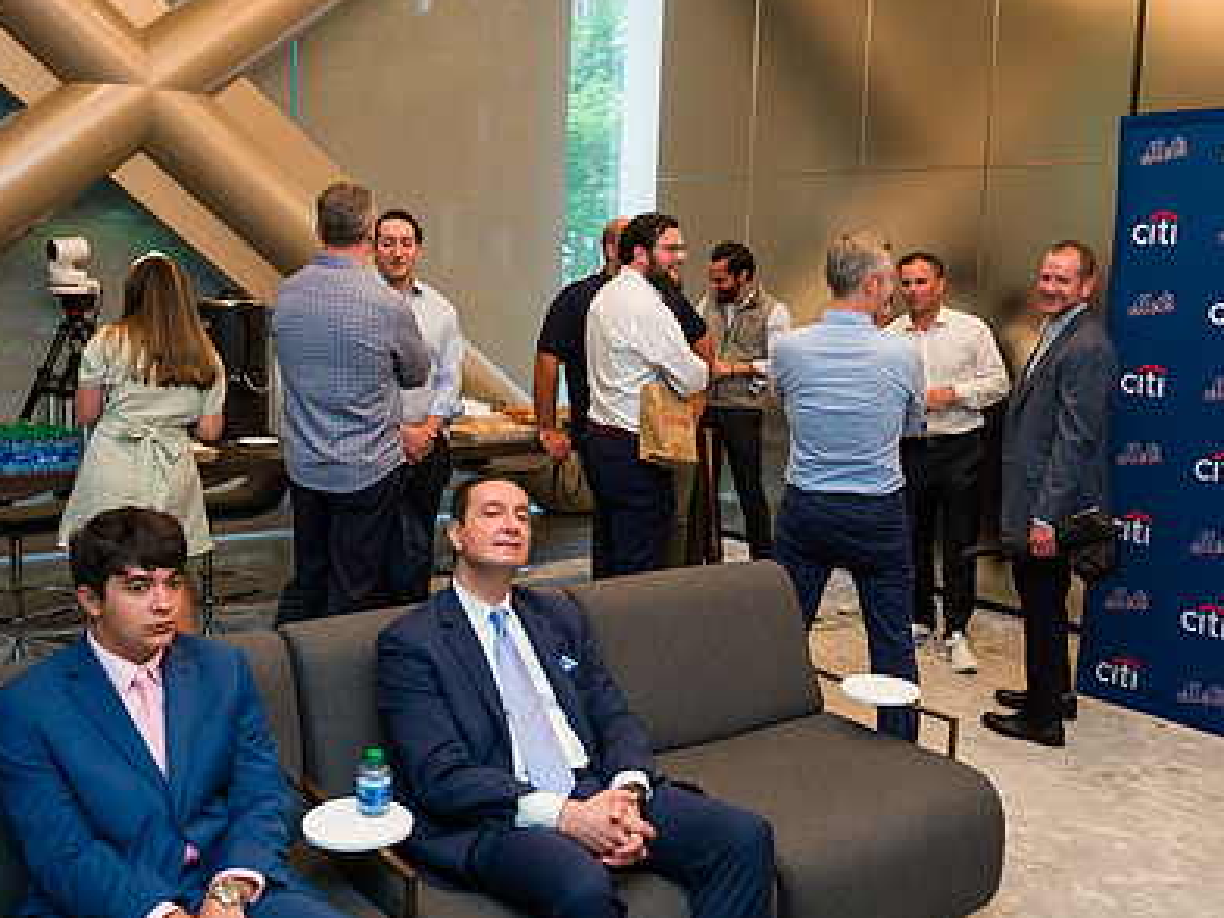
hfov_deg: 50.1
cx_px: 634
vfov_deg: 38.6
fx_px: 1308
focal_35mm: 37
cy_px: 418
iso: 400
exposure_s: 1/200
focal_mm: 26
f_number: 4
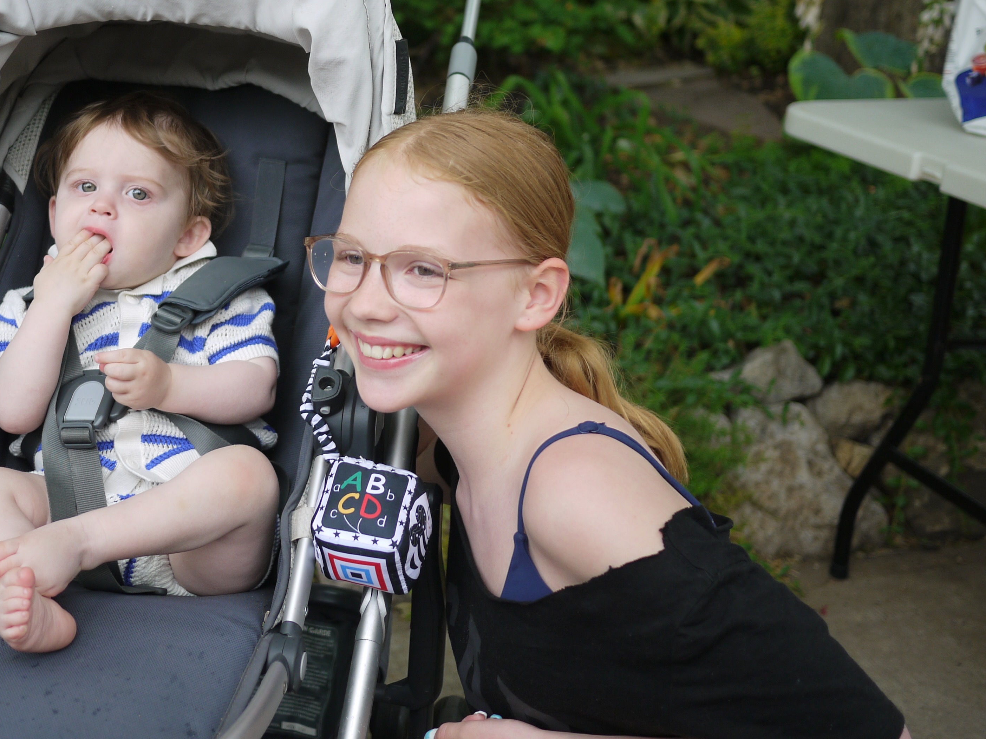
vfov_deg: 25.5
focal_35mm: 57
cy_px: 243
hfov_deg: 33.5
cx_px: 323
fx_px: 1624
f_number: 1.7
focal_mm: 20
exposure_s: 1/400
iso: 125
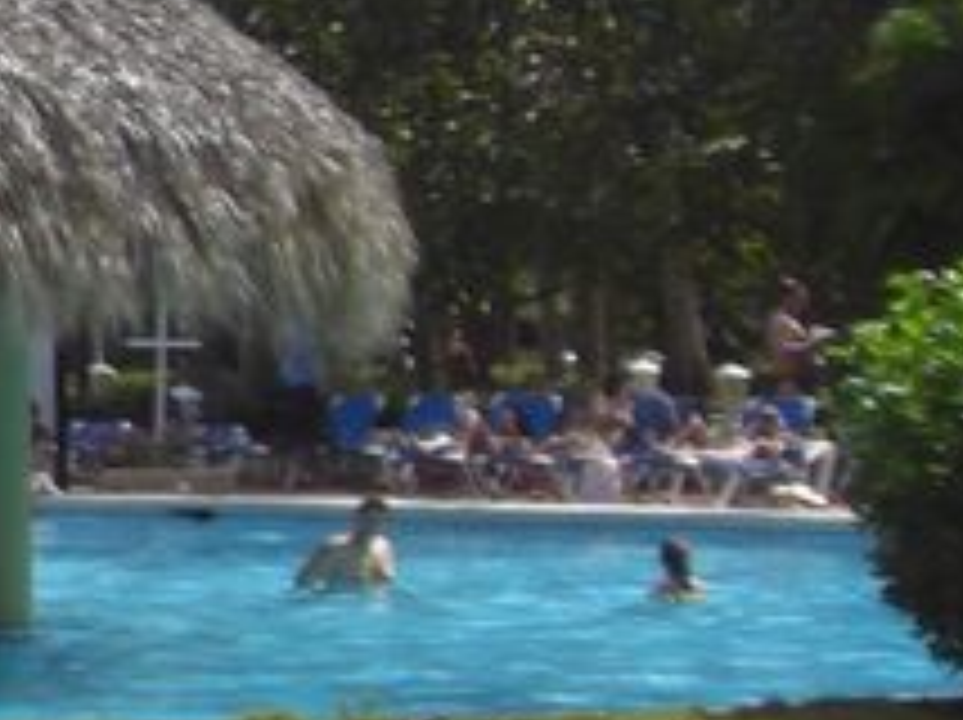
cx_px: -1094
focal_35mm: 182
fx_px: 5057
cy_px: 99
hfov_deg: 9.9
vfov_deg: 8.1
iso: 64
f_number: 8
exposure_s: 1/160
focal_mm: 6.2
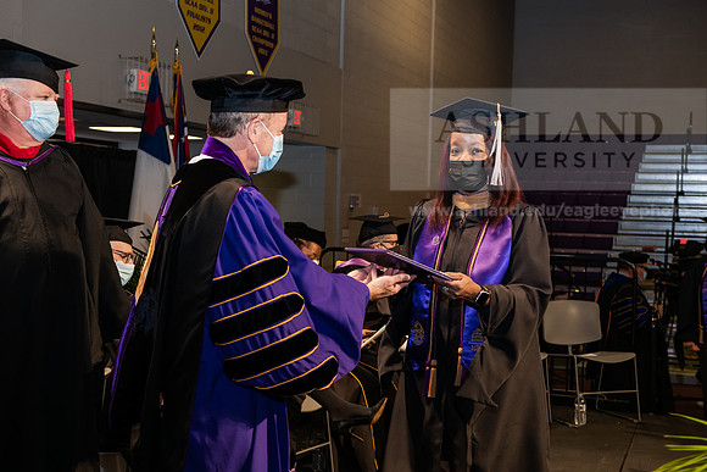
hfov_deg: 36.2
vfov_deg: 24.6
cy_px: 236
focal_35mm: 55
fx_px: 1080
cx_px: 354
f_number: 6.3
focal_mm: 55
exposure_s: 1/200
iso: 1600
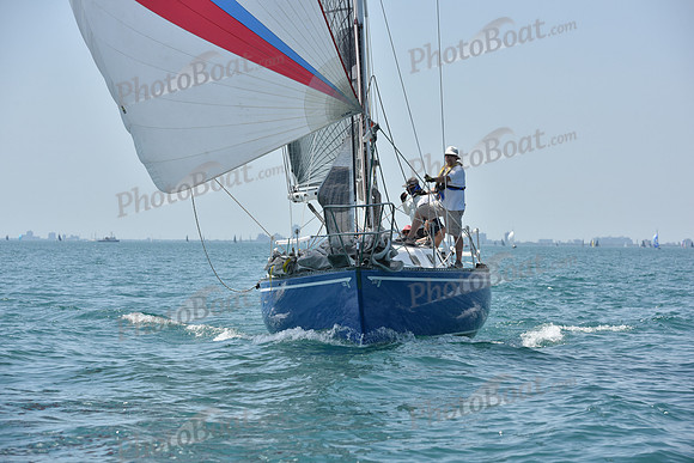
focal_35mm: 130
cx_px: 347
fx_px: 2507
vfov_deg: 10.6
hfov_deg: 15.8
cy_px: 232
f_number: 8
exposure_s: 1/1250
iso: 250
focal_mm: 130
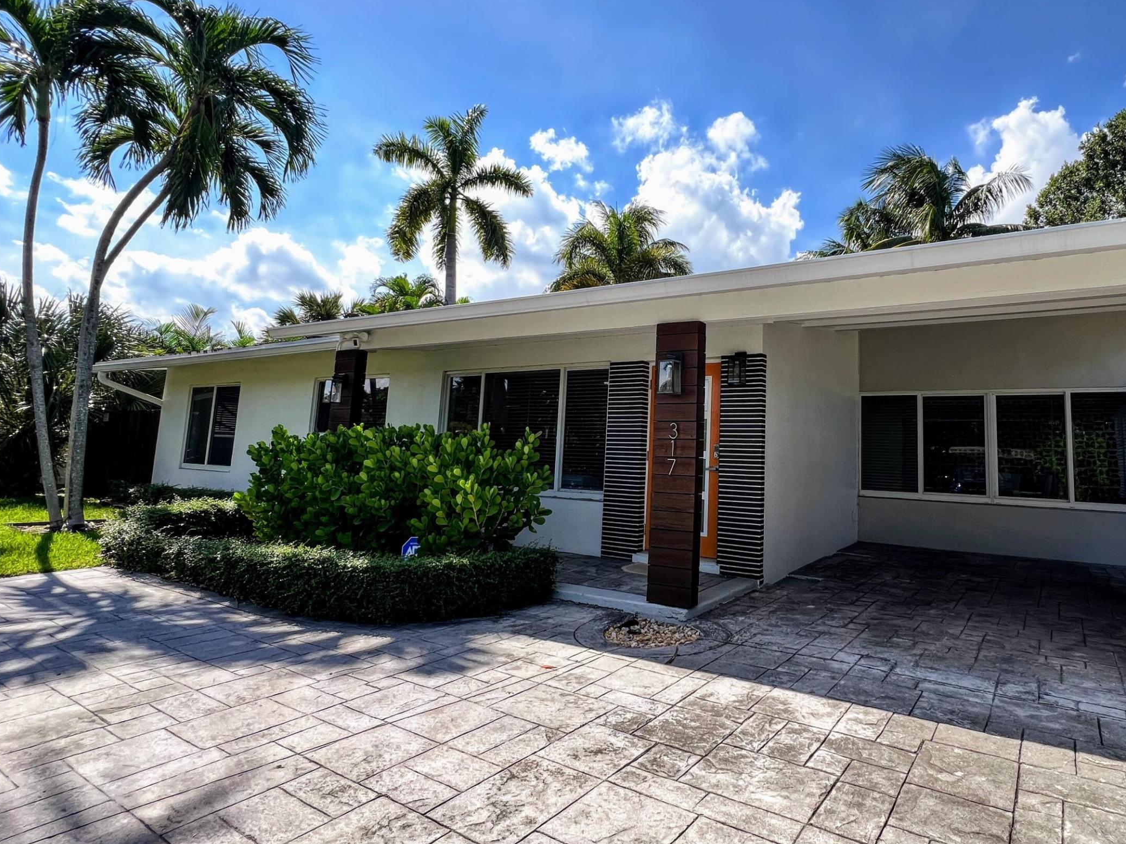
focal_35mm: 18
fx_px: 586
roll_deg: -2.2
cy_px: 383
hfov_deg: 86.5
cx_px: 685
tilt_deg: +6.4
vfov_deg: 71.4
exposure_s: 1/494
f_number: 1.8
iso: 32
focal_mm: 1.57
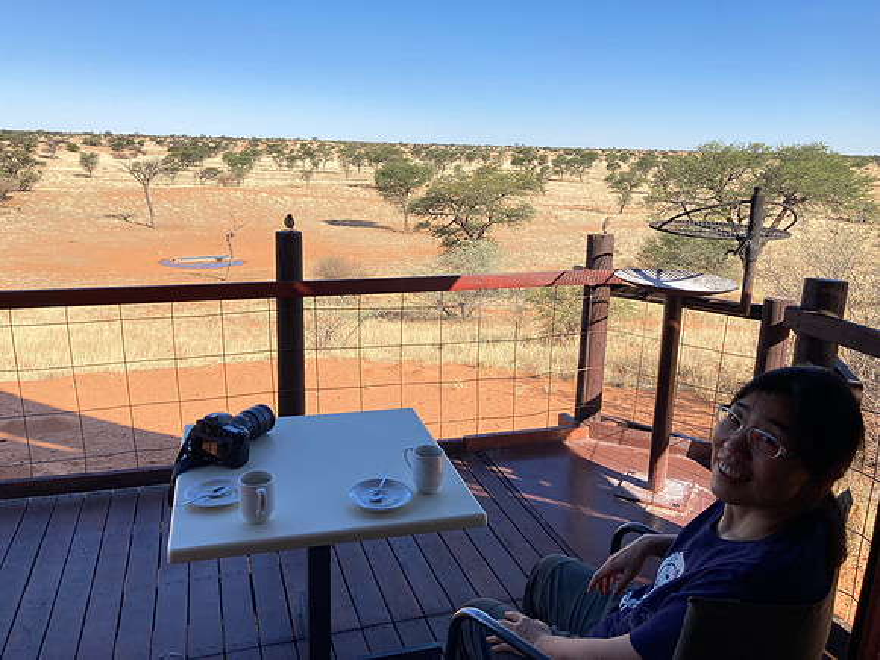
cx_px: 440
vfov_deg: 49.7
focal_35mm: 28
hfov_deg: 63.4
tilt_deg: -12.3
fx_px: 712
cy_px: 330
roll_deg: -0.7
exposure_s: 1/1263
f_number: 1.8
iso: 20
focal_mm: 3.99
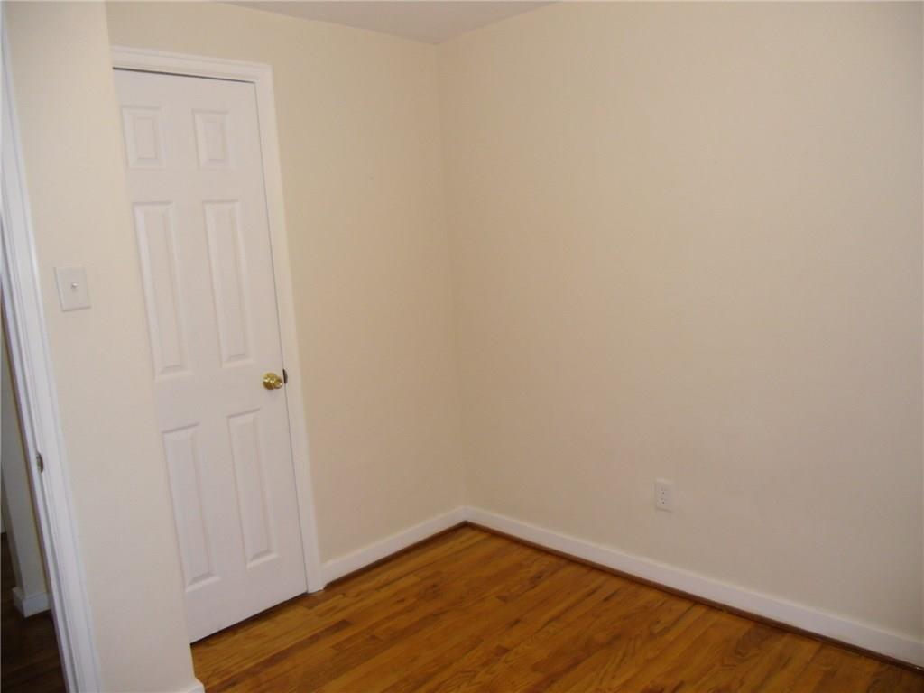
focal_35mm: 27
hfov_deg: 65.3
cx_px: 462
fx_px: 721
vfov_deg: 51.4
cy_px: 346
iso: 200
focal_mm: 4.9
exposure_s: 1/60
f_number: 3.2
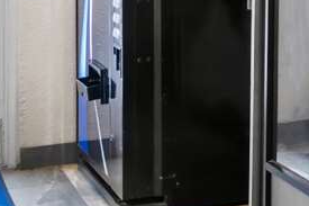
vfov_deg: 11.1
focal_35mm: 123
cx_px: 435
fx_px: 1053
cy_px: 5
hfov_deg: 15.6
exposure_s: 1/3.33
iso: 800
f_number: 8
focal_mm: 15
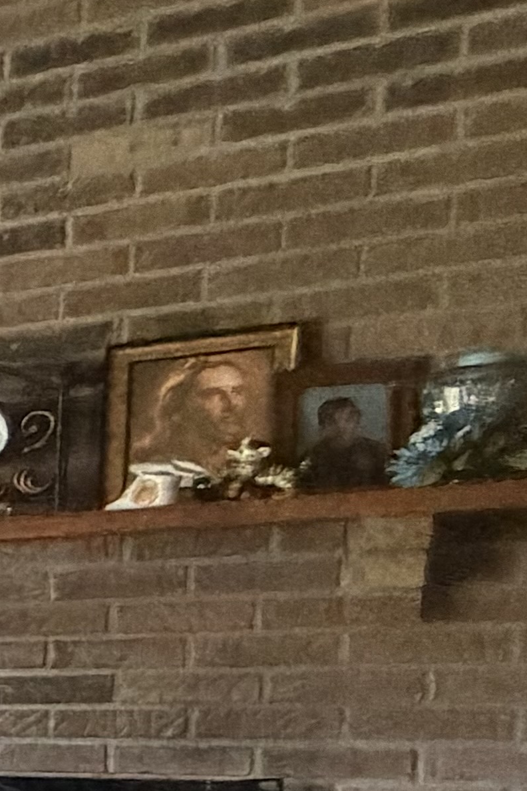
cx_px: -1178
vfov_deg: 27.0
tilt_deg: -6.3
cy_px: 814
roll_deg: +2.0
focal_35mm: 70
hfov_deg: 10.5
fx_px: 1537
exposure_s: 1/60
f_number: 2.2
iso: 320
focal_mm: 2.22
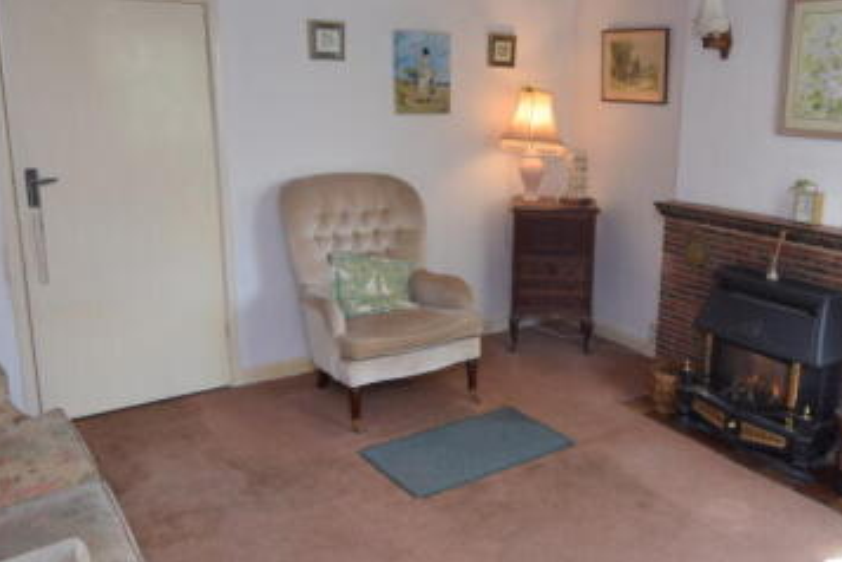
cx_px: 519
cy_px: 268
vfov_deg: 40.0
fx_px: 772
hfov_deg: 56.6
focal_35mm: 33
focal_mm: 12
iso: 400
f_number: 4.5
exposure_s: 1/80
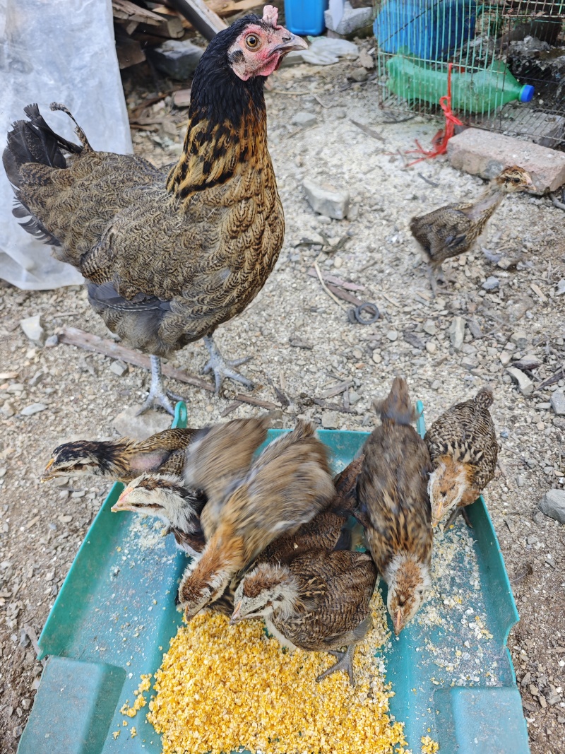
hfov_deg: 58.9
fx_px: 501
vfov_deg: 73.9
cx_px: 282
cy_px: 377
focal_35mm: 23
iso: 50
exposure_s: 1/100
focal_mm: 6.55
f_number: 1.6
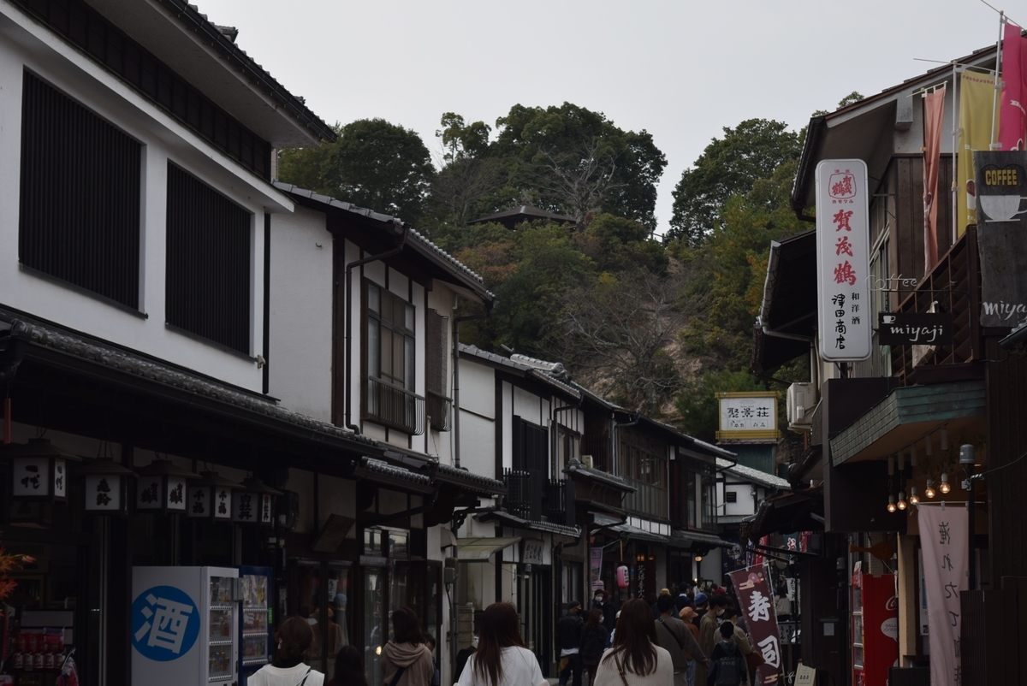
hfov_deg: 24.6
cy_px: 343
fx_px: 2355
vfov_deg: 16.6
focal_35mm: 82
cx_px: 514
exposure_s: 1/500
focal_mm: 55
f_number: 5.6
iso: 100
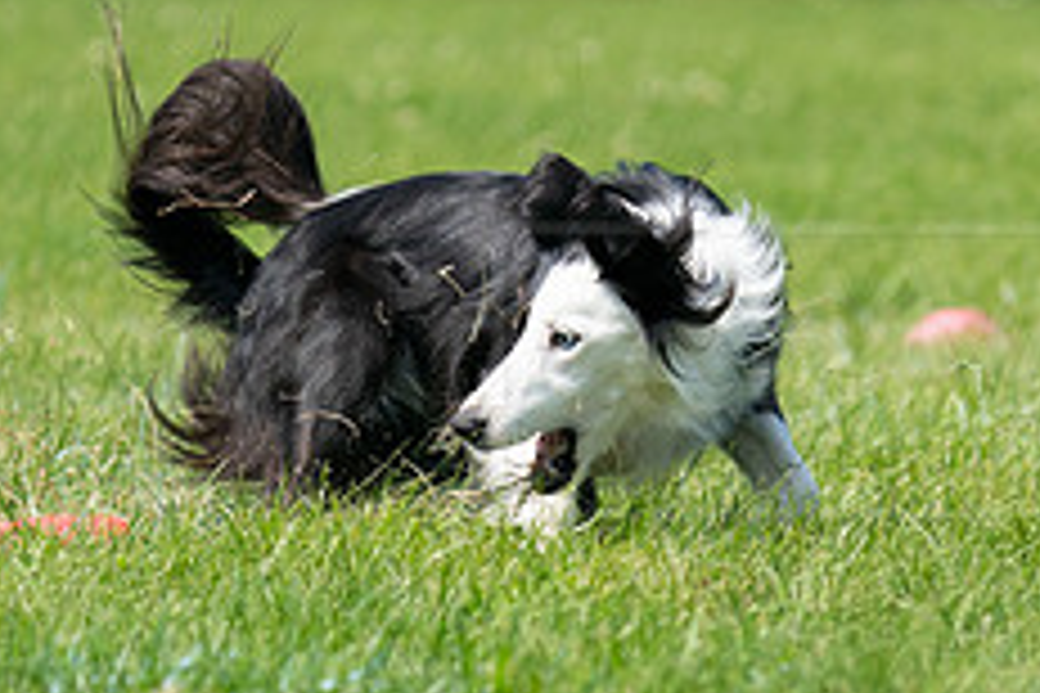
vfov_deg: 2.1
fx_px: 18487
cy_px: 448
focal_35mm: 640
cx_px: 923
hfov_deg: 3.2
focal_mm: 255
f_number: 5.6
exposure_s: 1/4000
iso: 1250
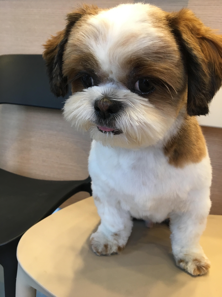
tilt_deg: -10.8
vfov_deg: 61.7
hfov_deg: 48.2
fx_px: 248
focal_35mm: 29
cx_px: 111
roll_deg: -4.5
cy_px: 148
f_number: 2.2
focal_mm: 4.15
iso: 80
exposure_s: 1/30
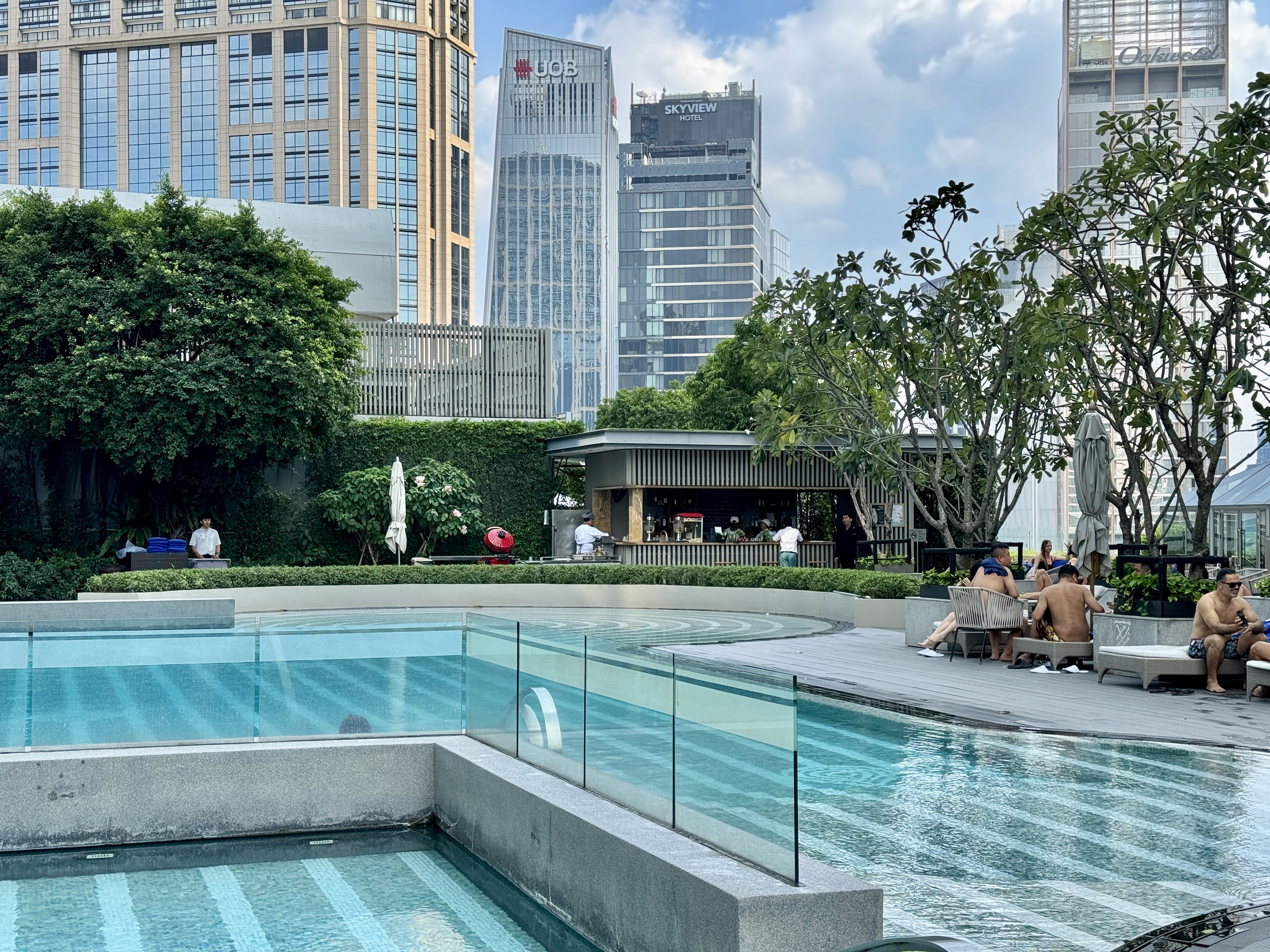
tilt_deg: +0.6
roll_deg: -0.3
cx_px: 635
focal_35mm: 48
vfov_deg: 30.3
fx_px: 1761
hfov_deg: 39.7
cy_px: 476
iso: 64
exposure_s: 1/1114
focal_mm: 6.86
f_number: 1.78
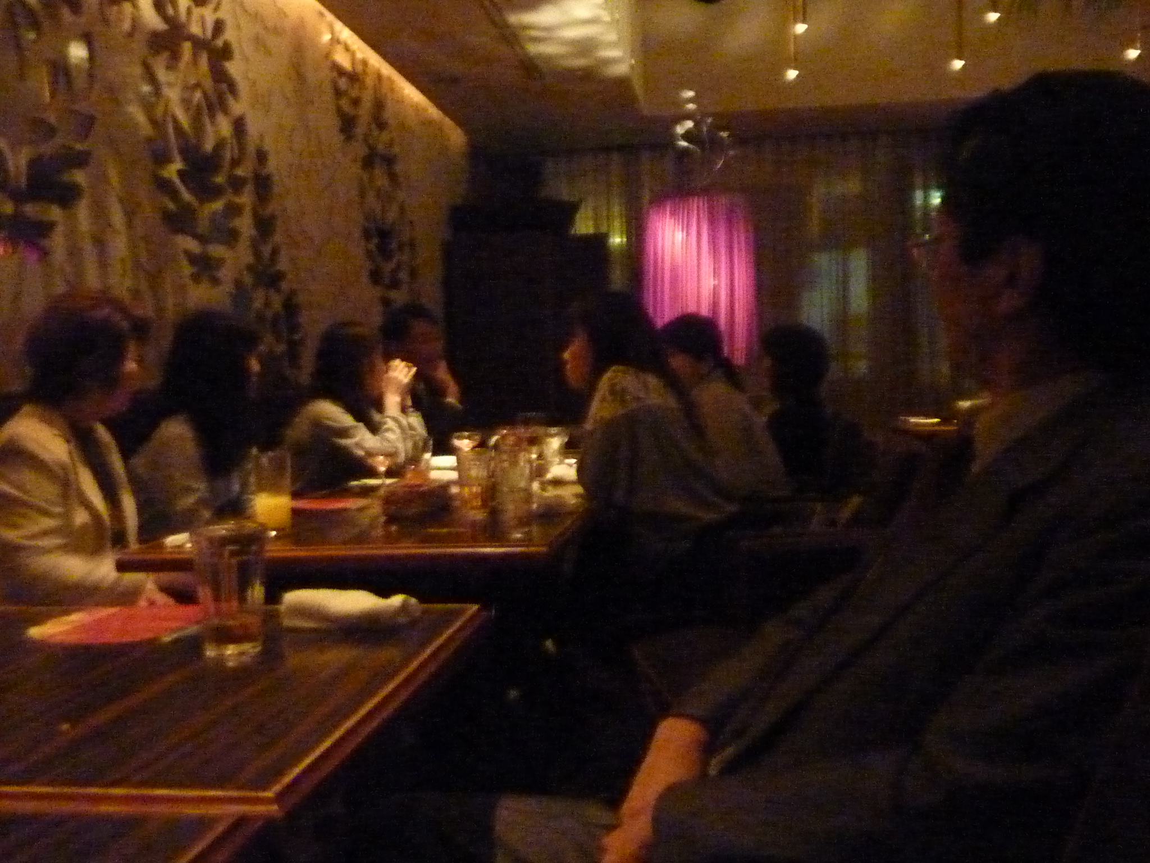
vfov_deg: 42.9
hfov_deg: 55.4
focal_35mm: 33
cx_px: 575
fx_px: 1096
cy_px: 432
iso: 1600
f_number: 3.3
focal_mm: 4.1
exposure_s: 1/8
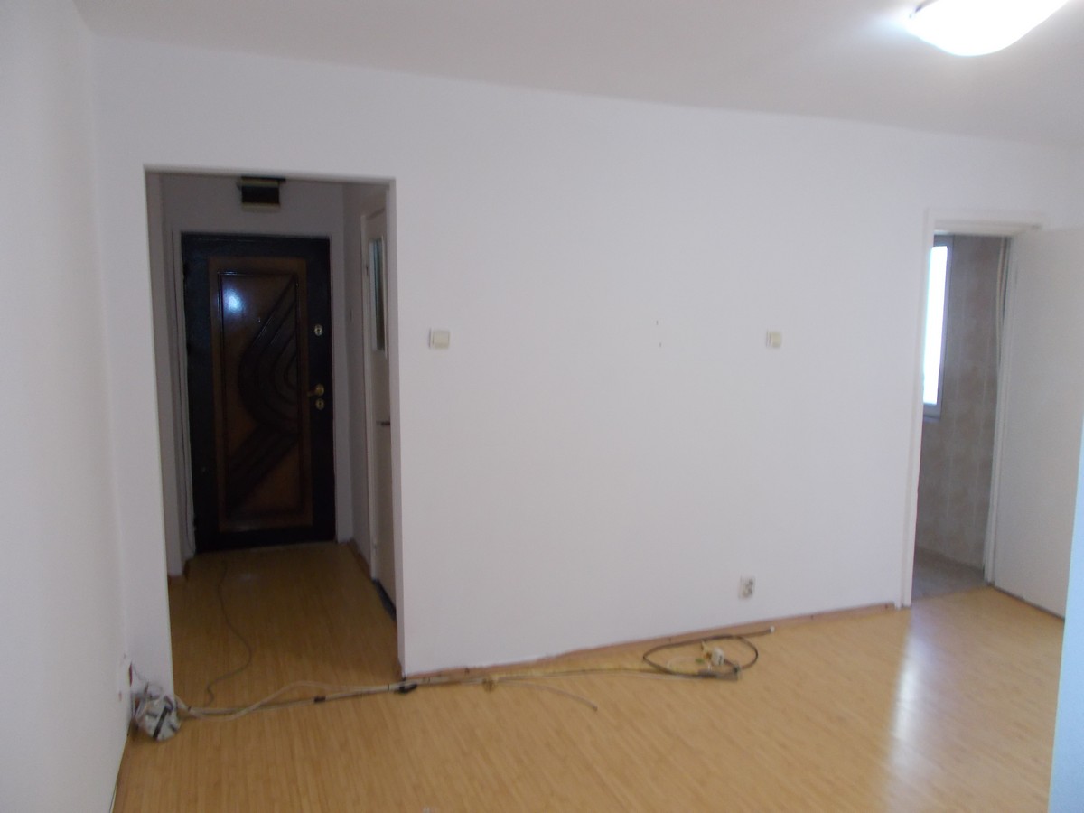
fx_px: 814
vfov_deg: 53.1
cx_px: 542
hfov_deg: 67.3
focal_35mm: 26
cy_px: 406
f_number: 3.2
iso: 200
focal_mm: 4.6
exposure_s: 1/25
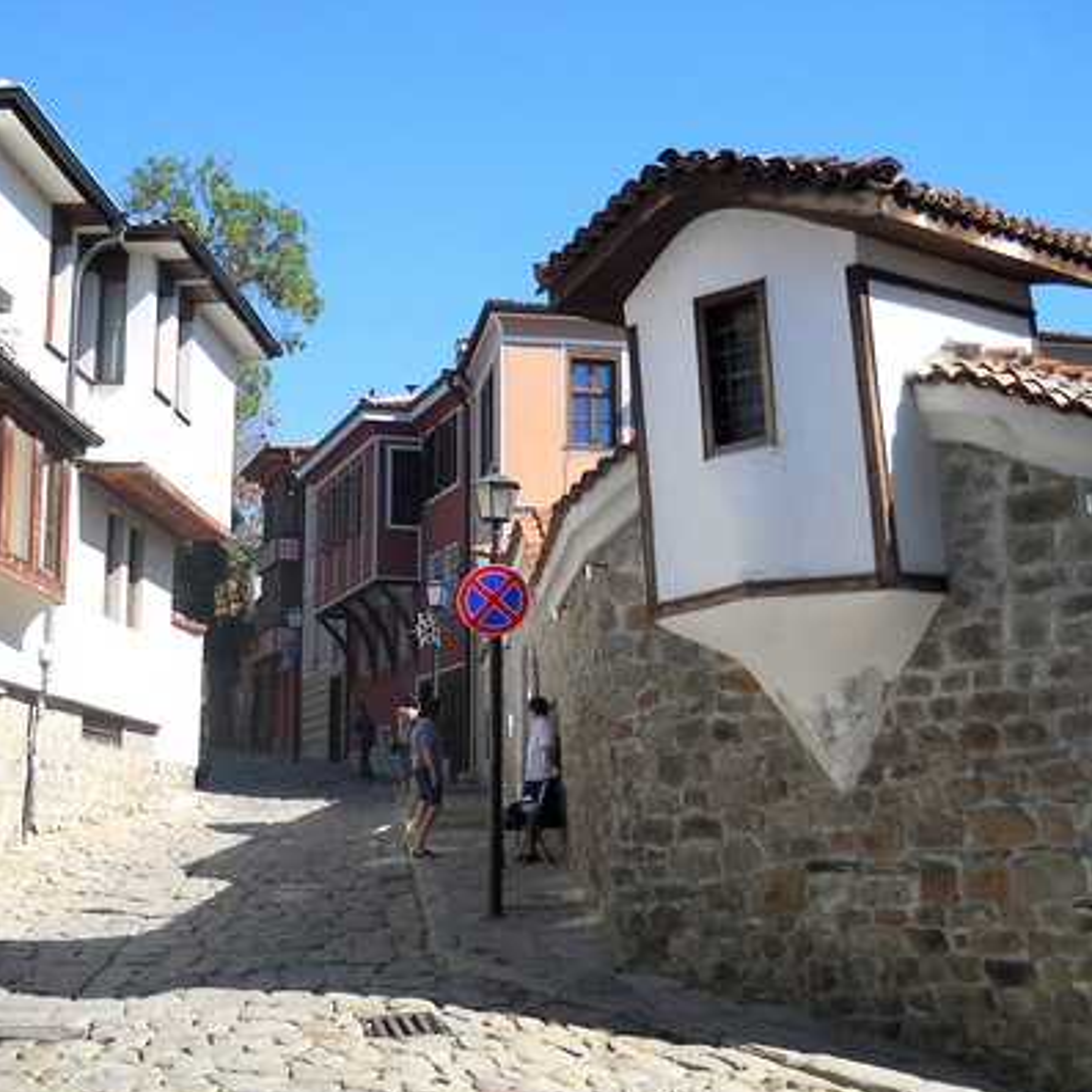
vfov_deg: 32.2
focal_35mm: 53
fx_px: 1892
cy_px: 543
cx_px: 308
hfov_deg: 31.8
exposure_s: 1/320
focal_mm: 6.72
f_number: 5.5
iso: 80
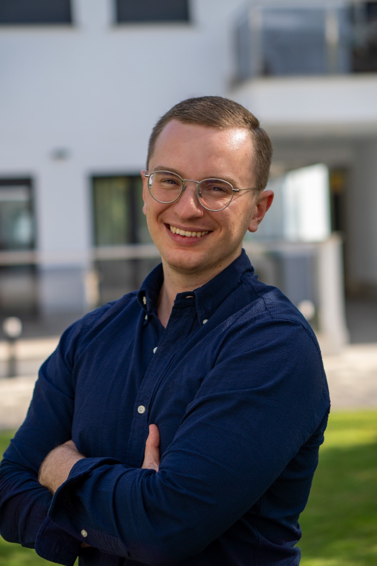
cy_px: 283
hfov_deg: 18.2
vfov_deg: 27.0
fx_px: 1178
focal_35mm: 75
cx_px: 188
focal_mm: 50
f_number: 2.2
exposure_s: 1/2000
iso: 100
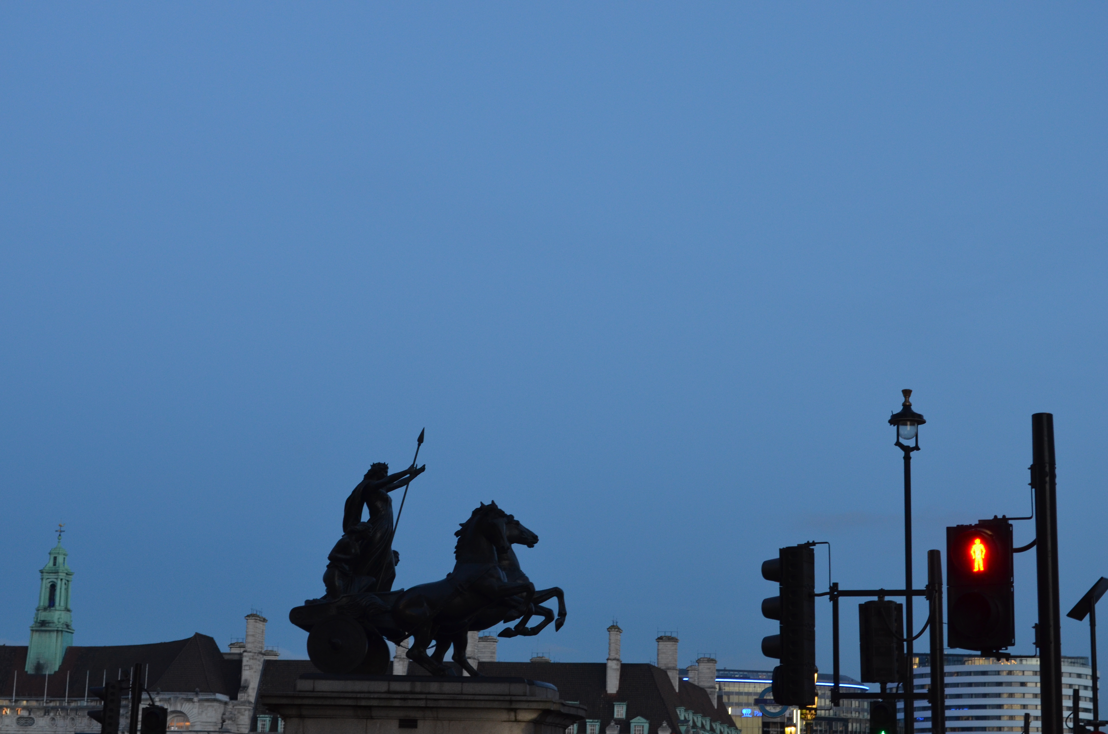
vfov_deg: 19.6
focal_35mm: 69
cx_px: 554
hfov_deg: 29.3
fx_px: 2119
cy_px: 367
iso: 720
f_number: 8
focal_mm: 46
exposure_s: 1/15
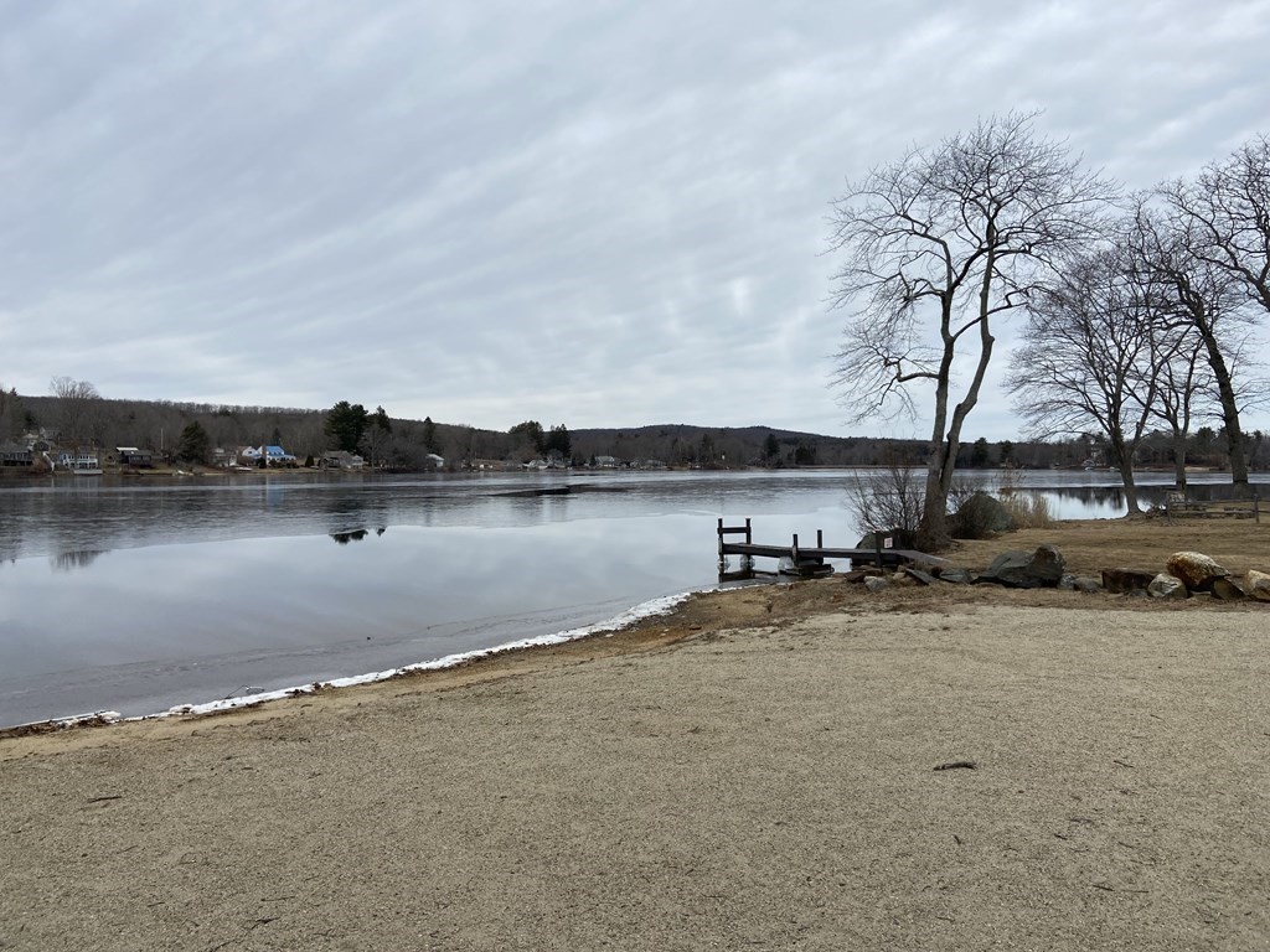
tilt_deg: +0.5
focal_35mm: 26
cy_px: 476
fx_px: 954
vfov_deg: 53.1
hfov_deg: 67.3
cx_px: 635
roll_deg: +0.3
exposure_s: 1/3846
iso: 32
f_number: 1.8
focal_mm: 4.25
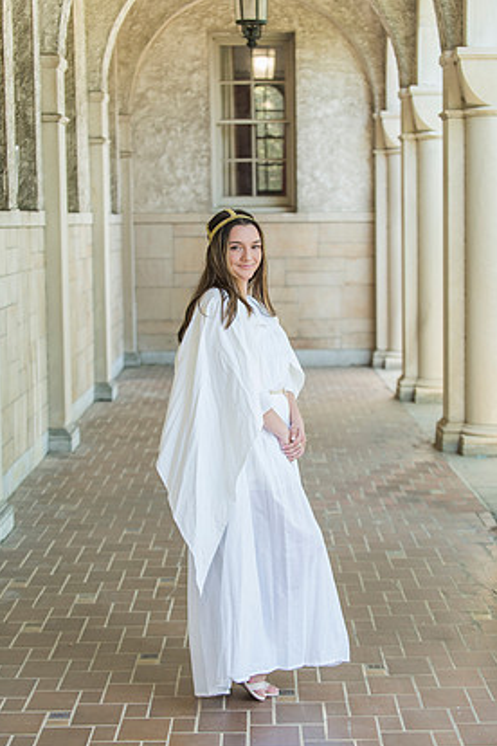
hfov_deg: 17.9
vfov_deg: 26.6
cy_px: 362
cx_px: 267
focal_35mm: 76
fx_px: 1574
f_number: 3.5
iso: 320
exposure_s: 1/200
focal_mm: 70
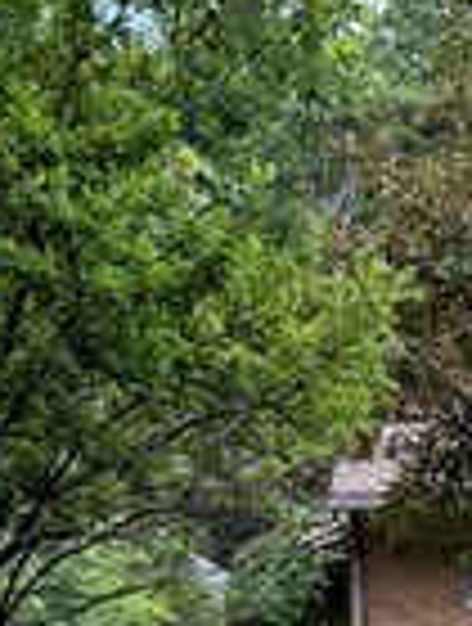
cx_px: 512
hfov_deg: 7.8
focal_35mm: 191
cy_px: 1238
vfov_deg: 9.6
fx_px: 3457
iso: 64
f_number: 1.6
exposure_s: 1/716
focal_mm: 5.96
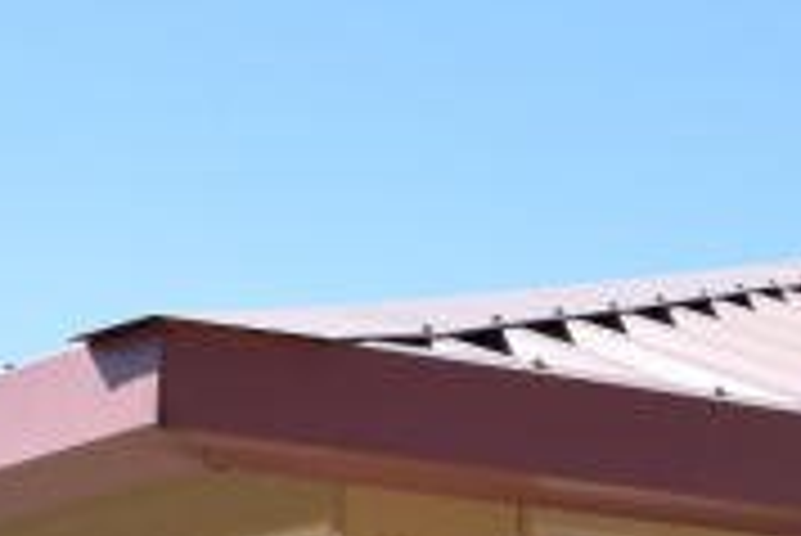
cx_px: 1400
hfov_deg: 11.5
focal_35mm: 167
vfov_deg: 7.8
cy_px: 1126
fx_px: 3719
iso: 200
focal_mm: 22
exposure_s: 1/400
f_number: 7.1
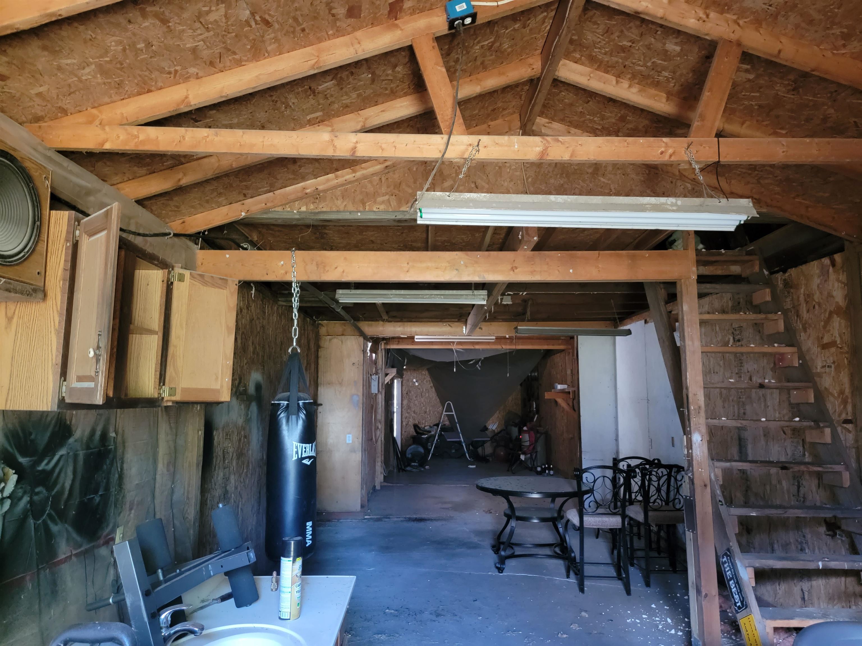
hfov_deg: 71.6
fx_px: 598
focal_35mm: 24
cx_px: 431
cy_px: 323
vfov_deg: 56.8
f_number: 1.8
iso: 800
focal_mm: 6.7
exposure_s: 1/24
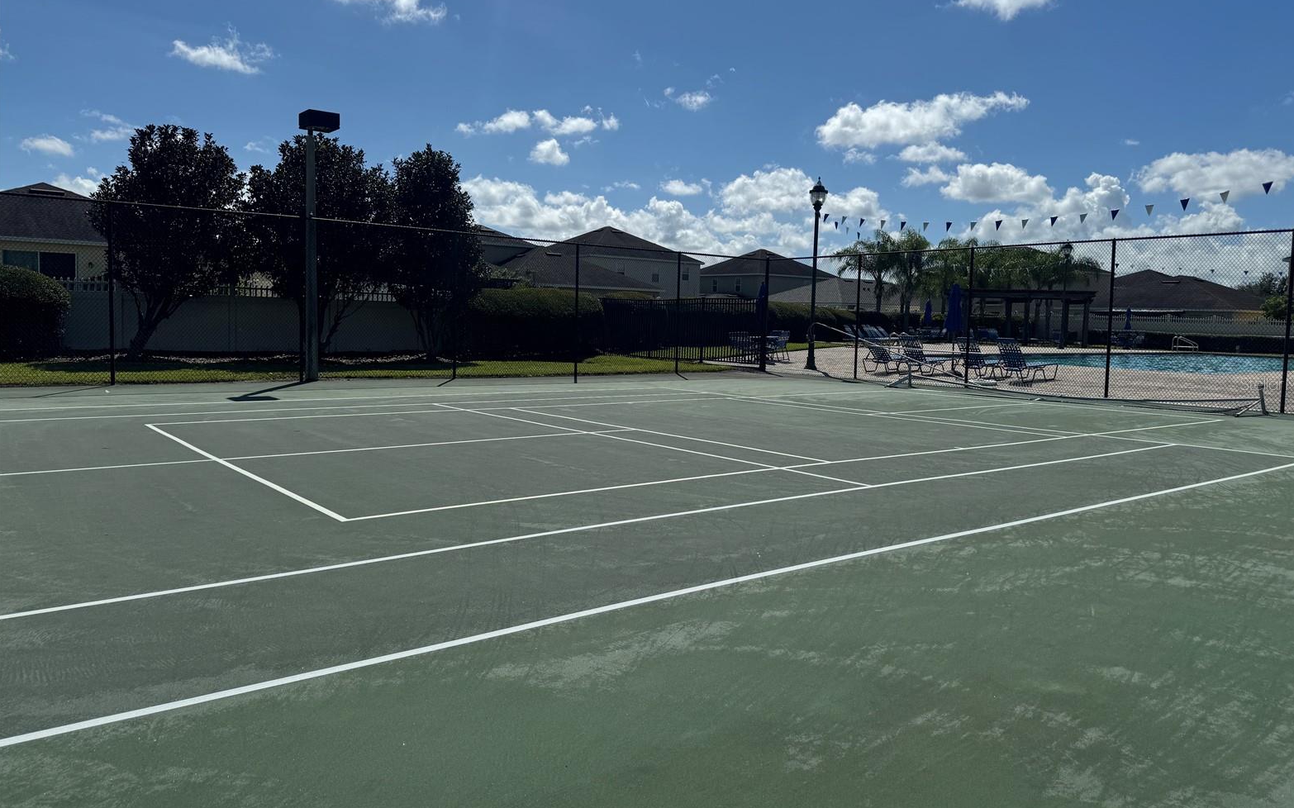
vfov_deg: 47.6
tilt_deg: -3.8
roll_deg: -2.4
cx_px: 657
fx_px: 917
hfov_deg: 70.4
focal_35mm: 26
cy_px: 383
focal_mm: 6.76
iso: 80
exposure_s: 1/10417
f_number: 1.78
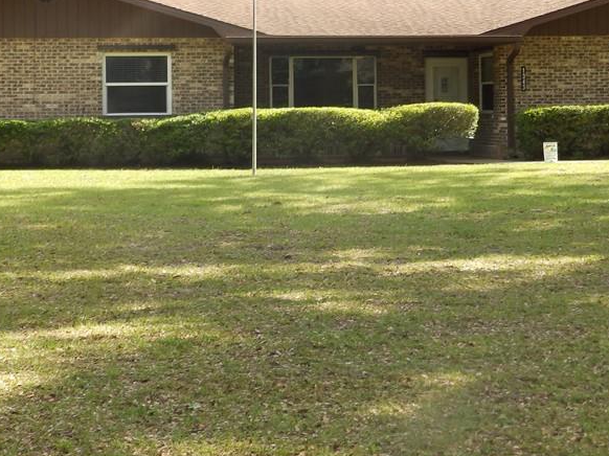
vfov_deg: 18.0
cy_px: 79
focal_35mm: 81
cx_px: 323
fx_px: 1424
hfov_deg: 24.1
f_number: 4.2
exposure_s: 1/100
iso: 80
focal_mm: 8.2
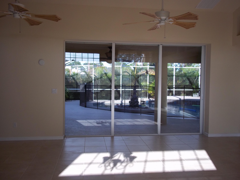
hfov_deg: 51.4
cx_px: 120
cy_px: 90
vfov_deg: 39.7
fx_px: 250
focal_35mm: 36
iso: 80
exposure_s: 1/250
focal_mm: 6.5
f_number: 3.1
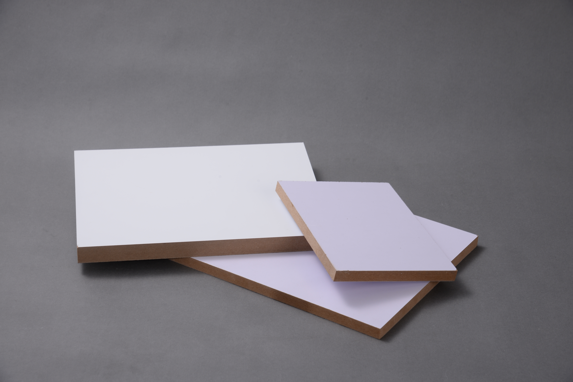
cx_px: 286
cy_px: 191
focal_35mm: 86
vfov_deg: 15.9
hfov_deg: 23.6
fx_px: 1369
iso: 160
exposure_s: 1/100
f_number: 11
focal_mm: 86
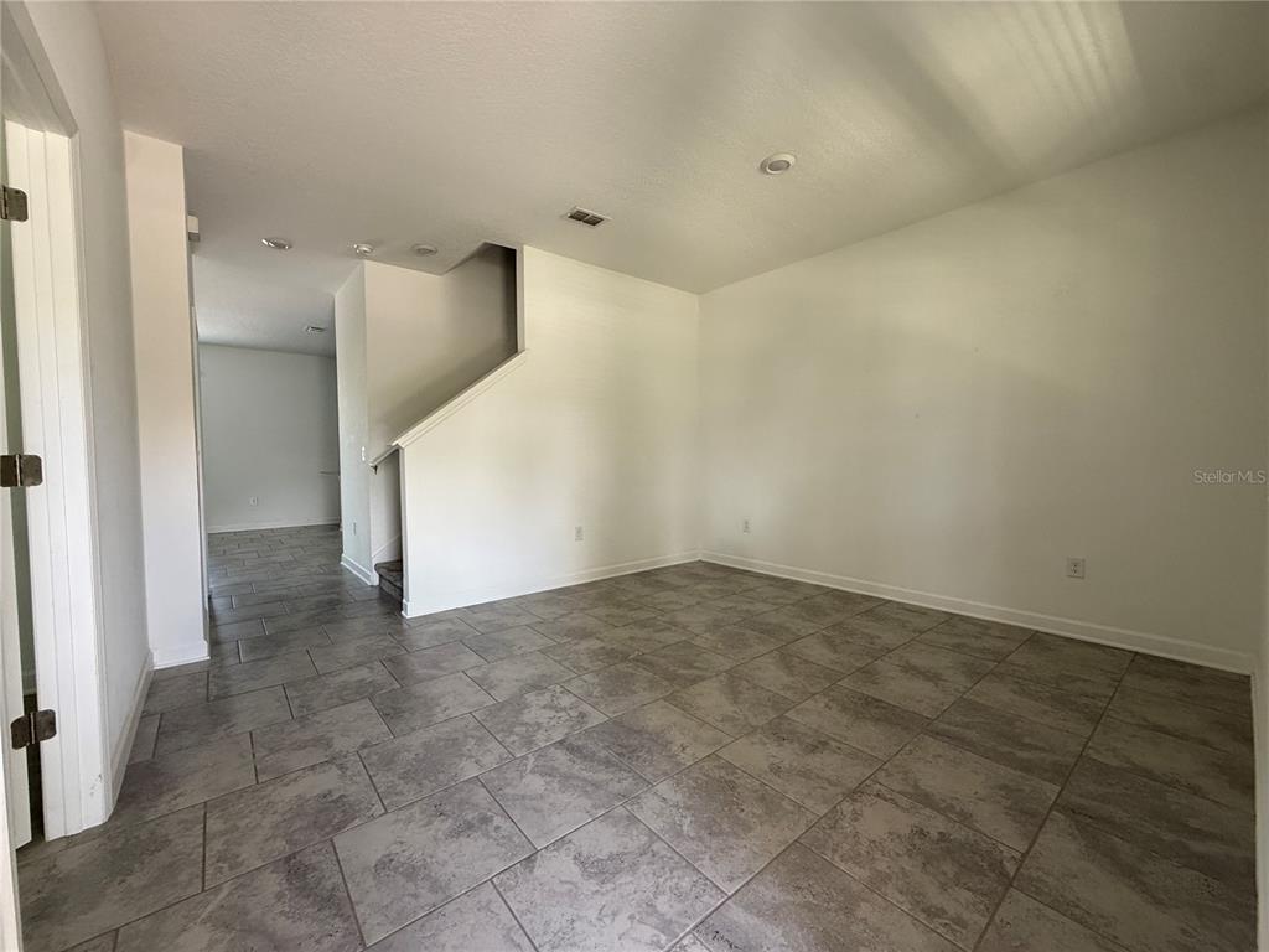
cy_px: 476
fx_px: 513
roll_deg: +0.1
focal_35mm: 14
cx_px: 634
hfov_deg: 102.1
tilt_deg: -2.4
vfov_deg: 85.7
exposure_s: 1/99
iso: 160
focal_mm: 2.22
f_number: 2.2
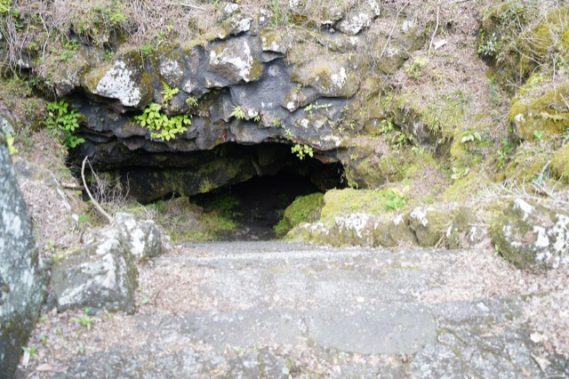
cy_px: 190
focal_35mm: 33
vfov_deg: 39.9
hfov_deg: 57.2
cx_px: 284
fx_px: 521
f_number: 4
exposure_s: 1/60
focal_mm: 33
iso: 400
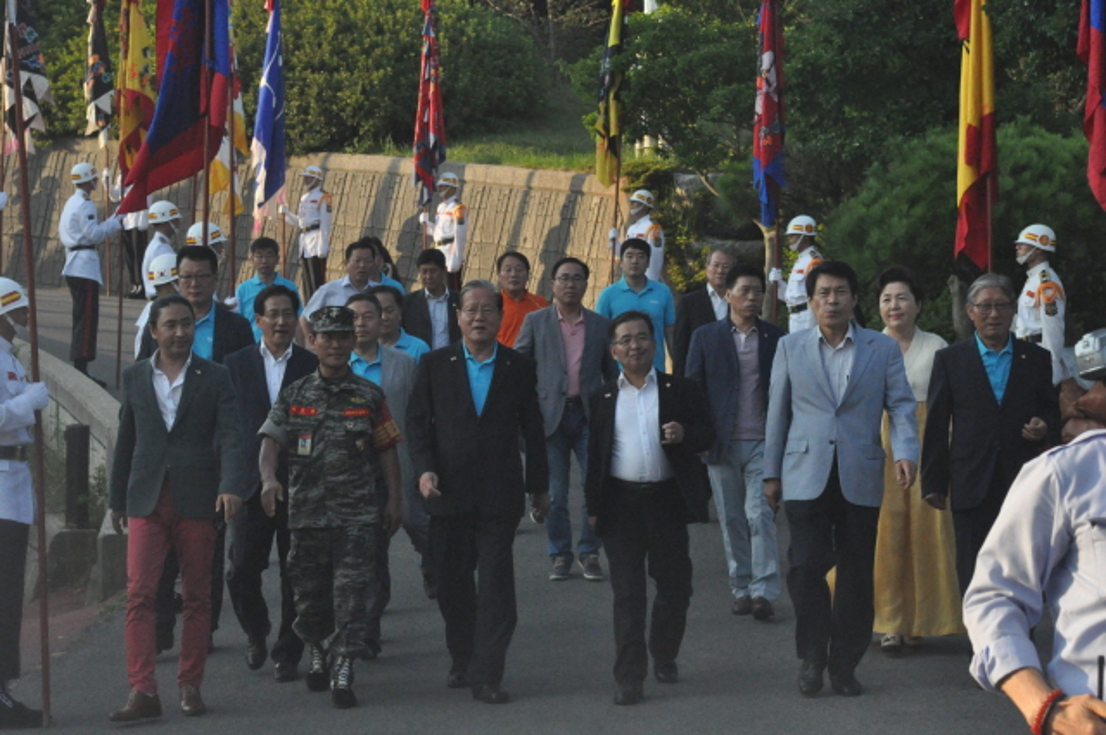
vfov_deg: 13.0
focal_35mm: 105
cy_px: 368
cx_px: 553
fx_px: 3222
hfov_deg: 19.5
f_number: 9
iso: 2500
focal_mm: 70
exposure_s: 1/2000
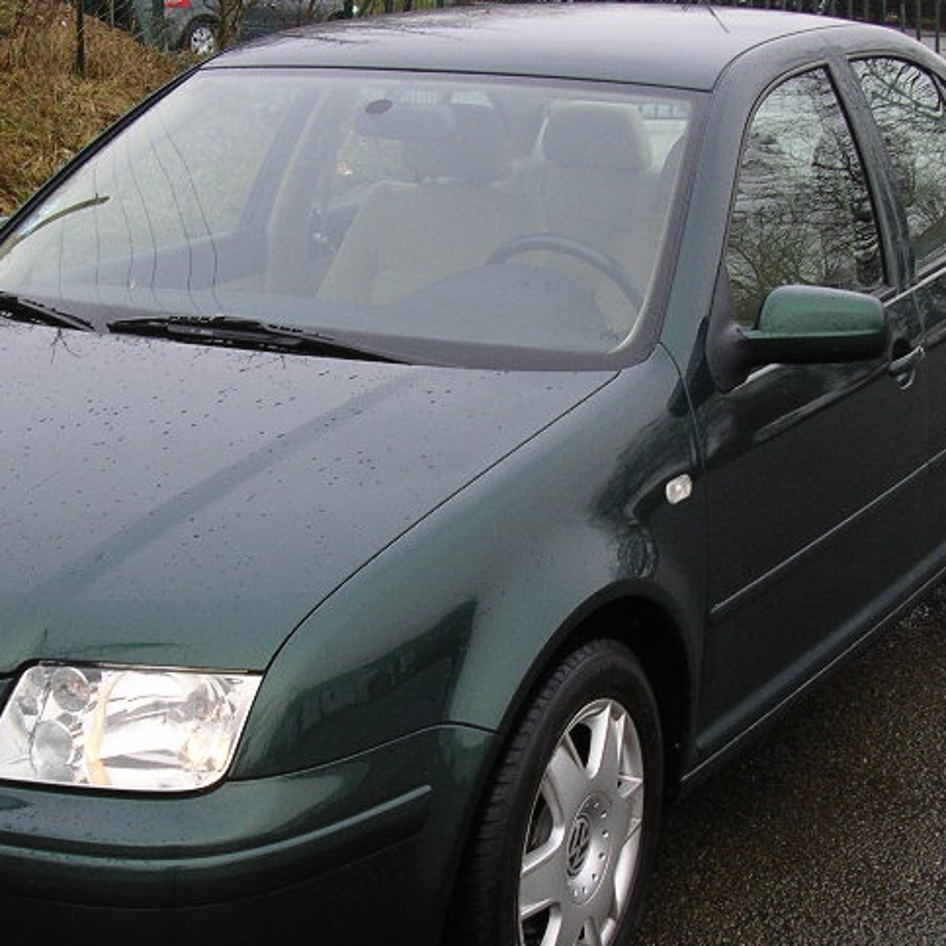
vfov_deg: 24.3
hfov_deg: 24.2
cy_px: 520
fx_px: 2195
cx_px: 350
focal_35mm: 71
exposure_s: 1/160
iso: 50
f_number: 2.9
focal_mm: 5.8
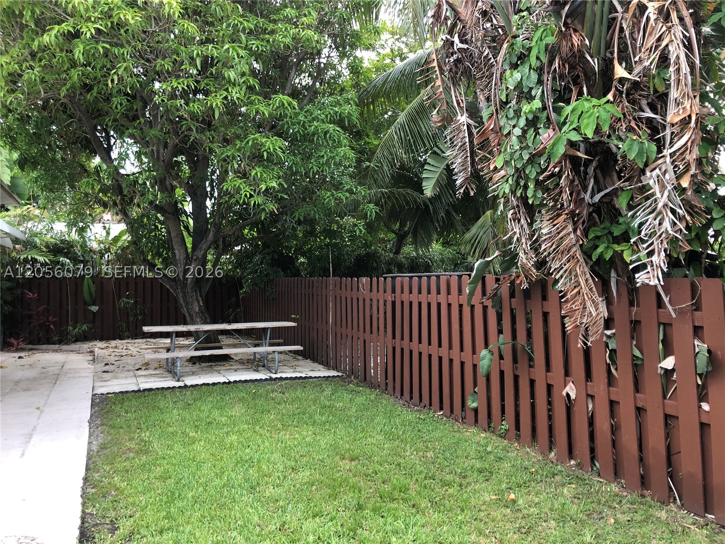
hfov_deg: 63.4
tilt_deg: +1.2
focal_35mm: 28
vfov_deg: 49.7
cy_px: 272
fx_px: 586
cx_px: 362
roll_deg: +0.3
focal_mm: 3.99
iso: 25
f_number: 1.8
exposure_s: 1/40
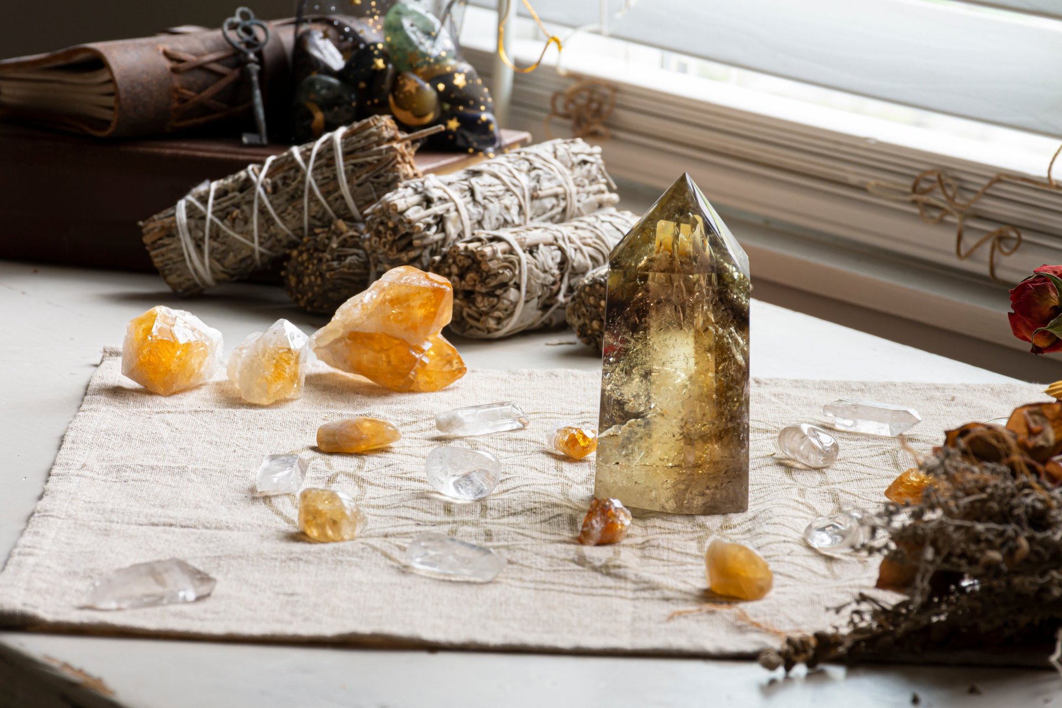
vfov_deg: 7.9
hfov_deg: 11.8
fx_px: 5131
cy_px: 354
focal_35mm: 174
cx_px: 531
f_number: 13
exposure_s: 1/5
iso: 250
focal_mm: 116
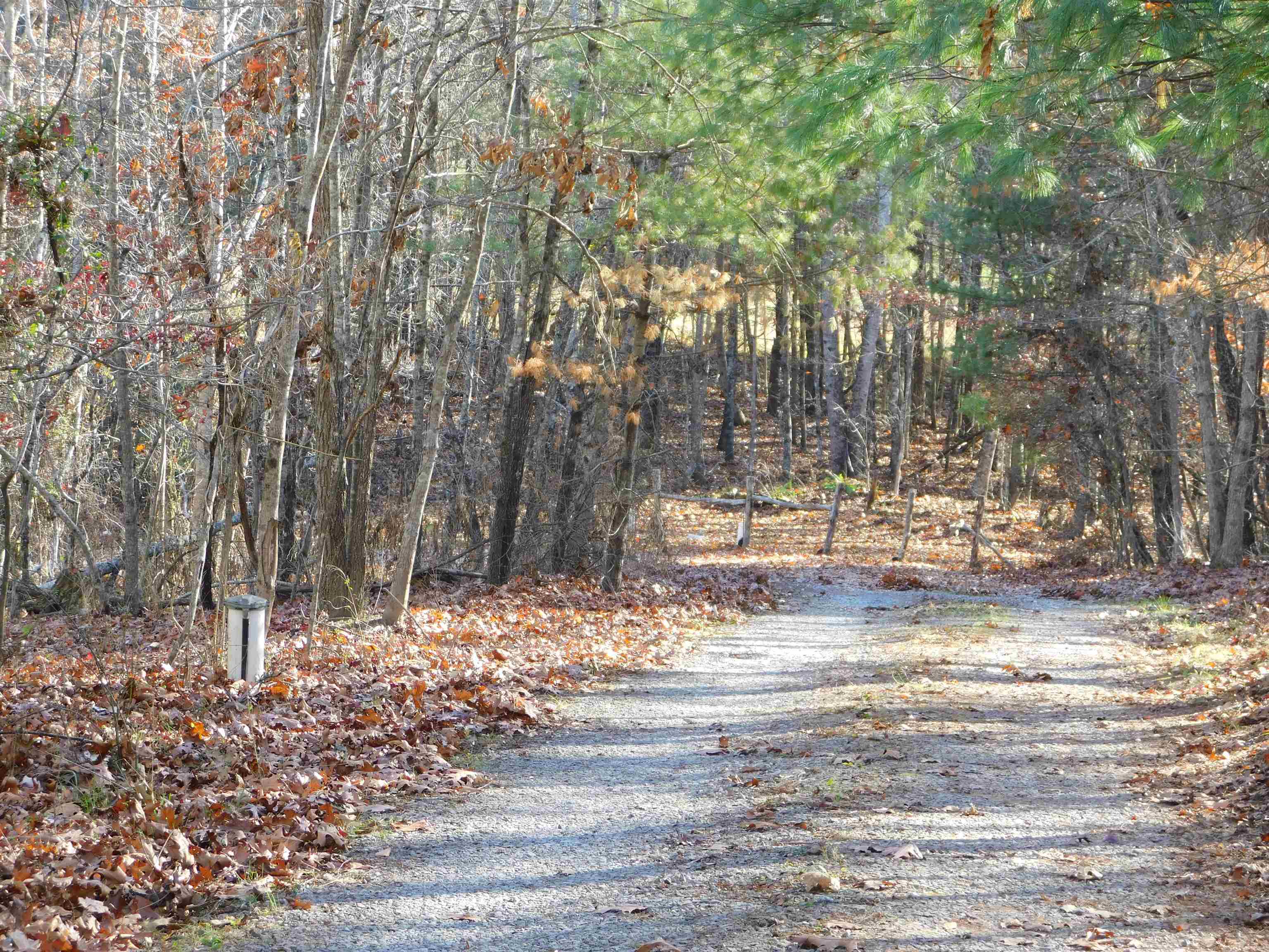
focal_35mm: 99
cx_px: 634
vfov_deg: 14.9
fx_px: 3629
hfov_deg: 19.8
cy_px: 476
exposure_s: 1/50
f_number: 4.6
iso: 125
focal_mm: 17.6
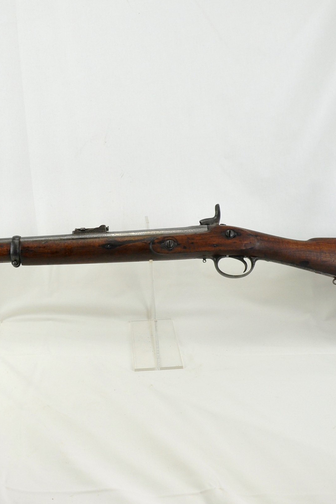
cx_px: 101
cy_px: 252
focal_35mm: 50
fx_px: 700
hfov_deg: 26.8
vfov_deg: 39.6
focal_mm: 22
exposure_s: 1/125
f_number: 5.6
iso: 250
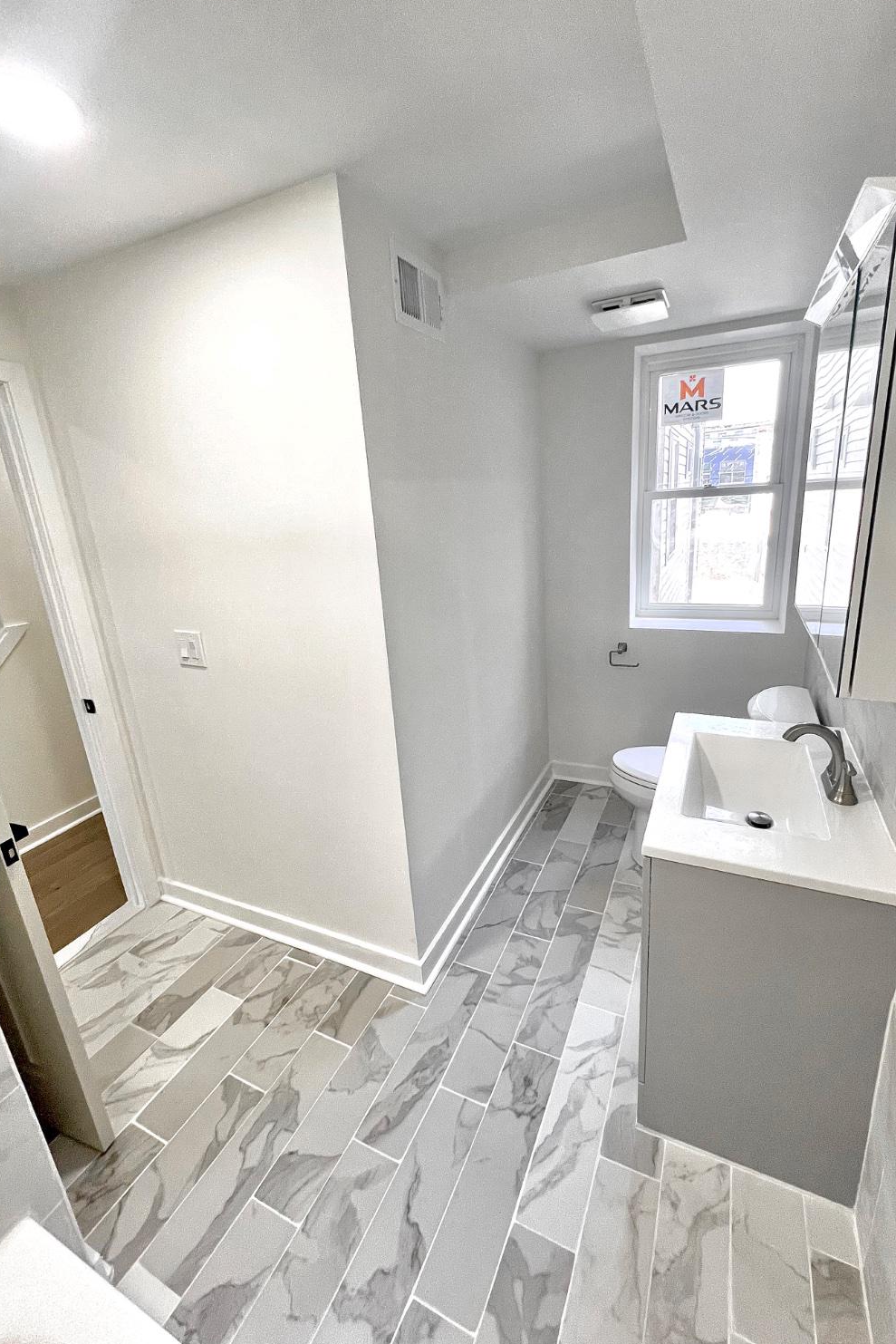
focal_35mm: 14
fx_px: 523
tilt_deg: -16.0
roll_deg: +3.7
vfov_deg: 104.2
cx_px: 468
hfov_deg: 81.2
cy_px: 653
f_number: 1.8
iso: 125
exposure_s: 1/120
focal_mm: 1.57
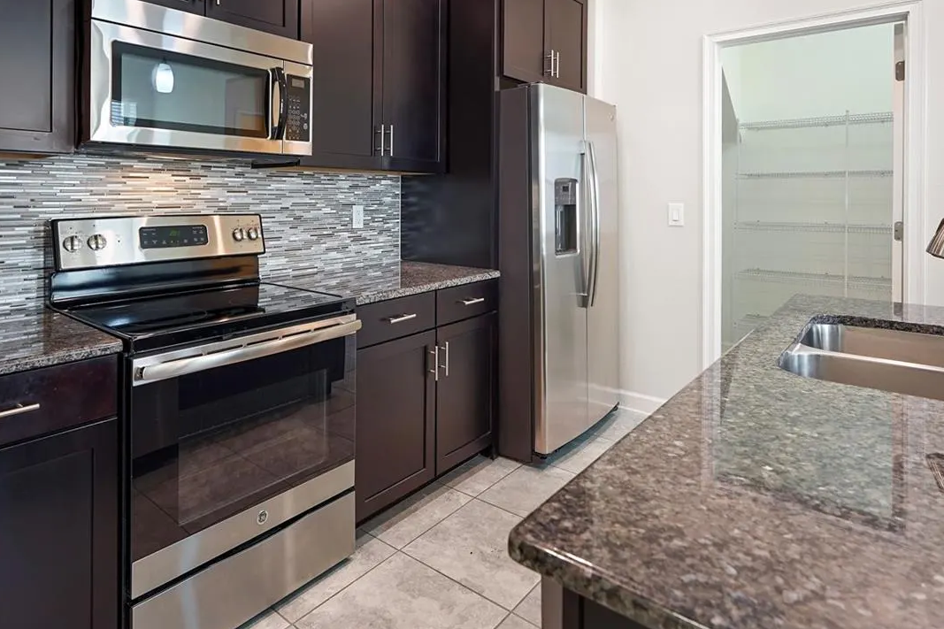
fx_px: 574
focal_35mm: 22
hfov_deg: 78.6
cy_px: 196
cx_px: 420
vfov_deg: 55.9
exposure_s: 1/2
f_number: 5.6
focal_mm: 14.6
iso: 250
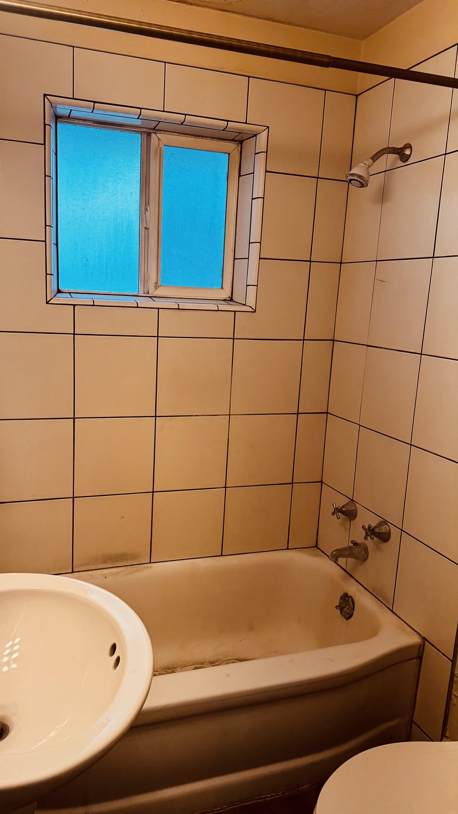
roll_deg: -3.0
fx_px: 583
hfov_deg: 42.9
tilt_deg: -11.1
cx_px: 212
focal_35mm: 27
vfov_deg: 69.9
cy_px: 416
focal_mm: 6.76
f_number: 1.78
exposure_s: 1/120
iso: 125
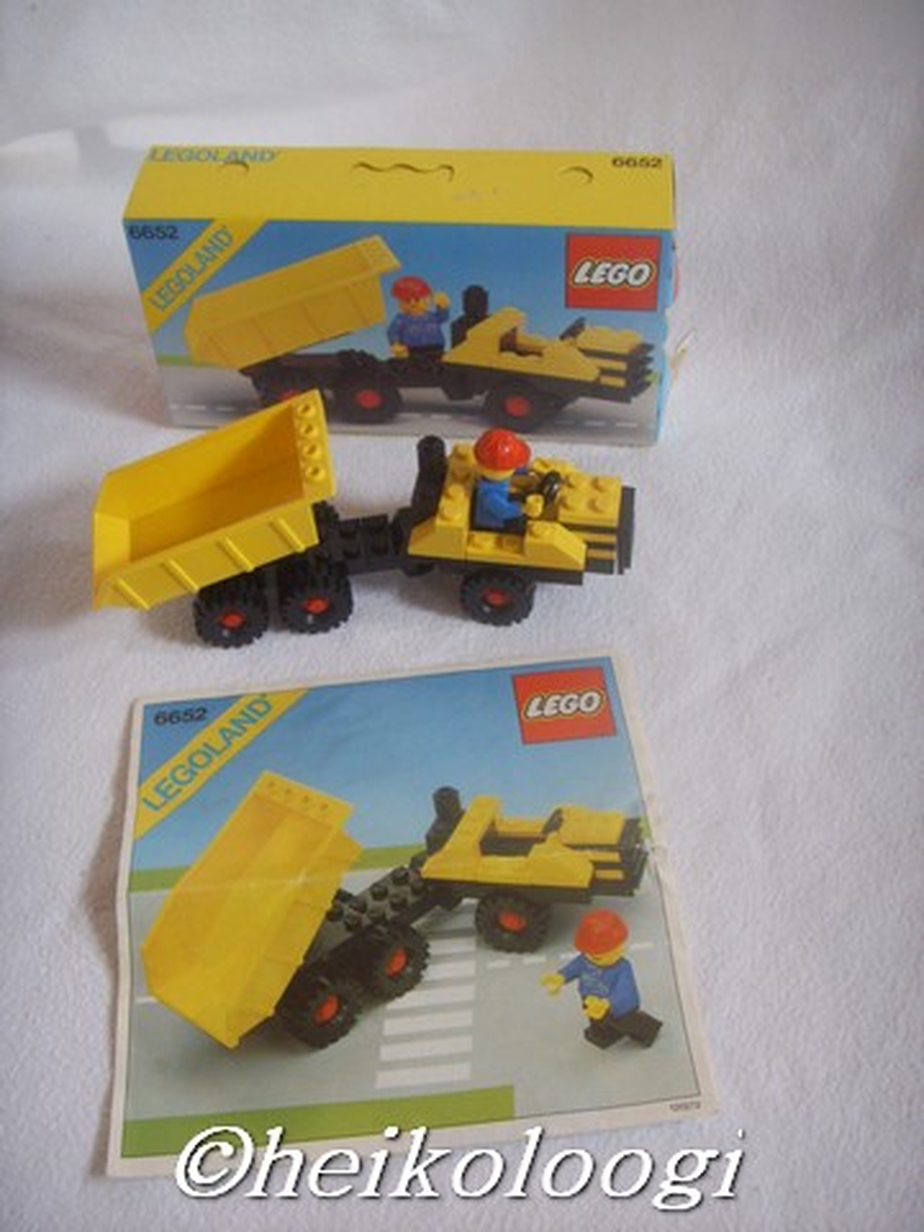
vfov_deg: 47.9
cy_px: 616
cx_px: 462
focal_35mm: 39
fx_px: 1388
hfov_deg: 36.8
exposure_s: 1/45
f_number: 3.5
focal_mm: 6.6
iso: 132
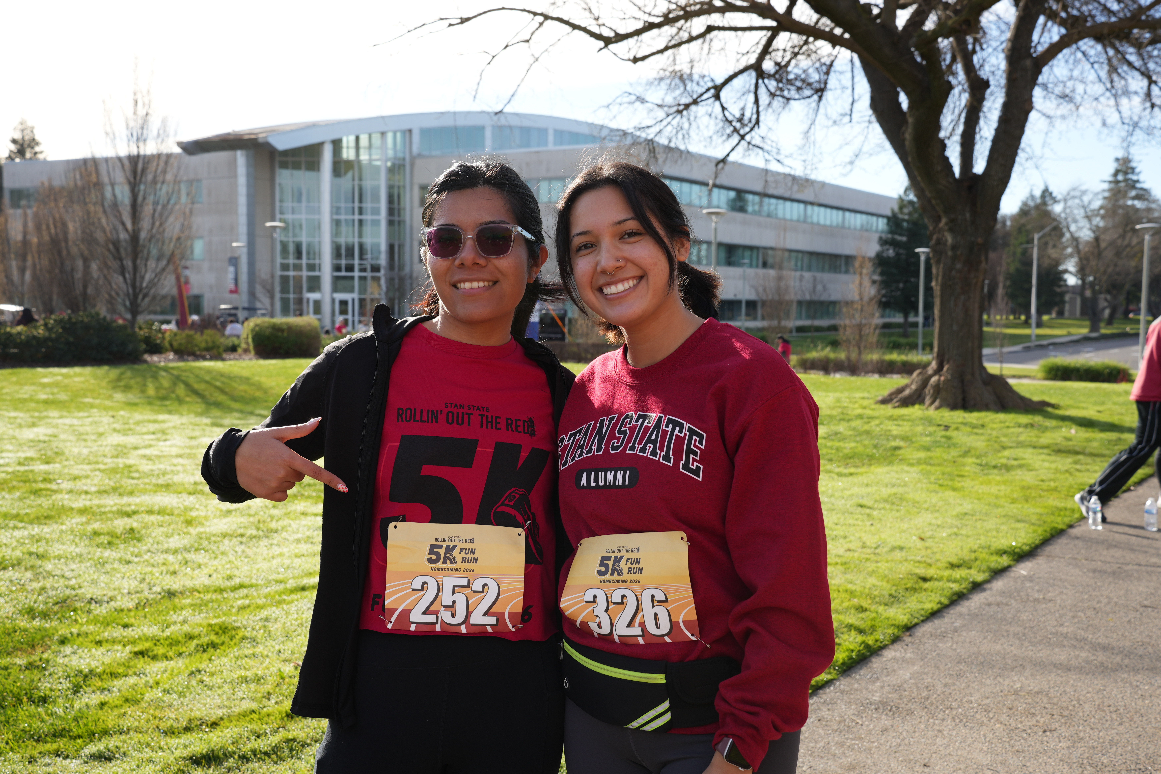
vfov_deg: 34.2
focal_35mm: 39
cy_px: 387
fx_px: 1258
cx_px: 580
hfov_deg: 49.6
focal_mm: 39
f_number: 7.1
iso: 125
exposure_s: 1/160
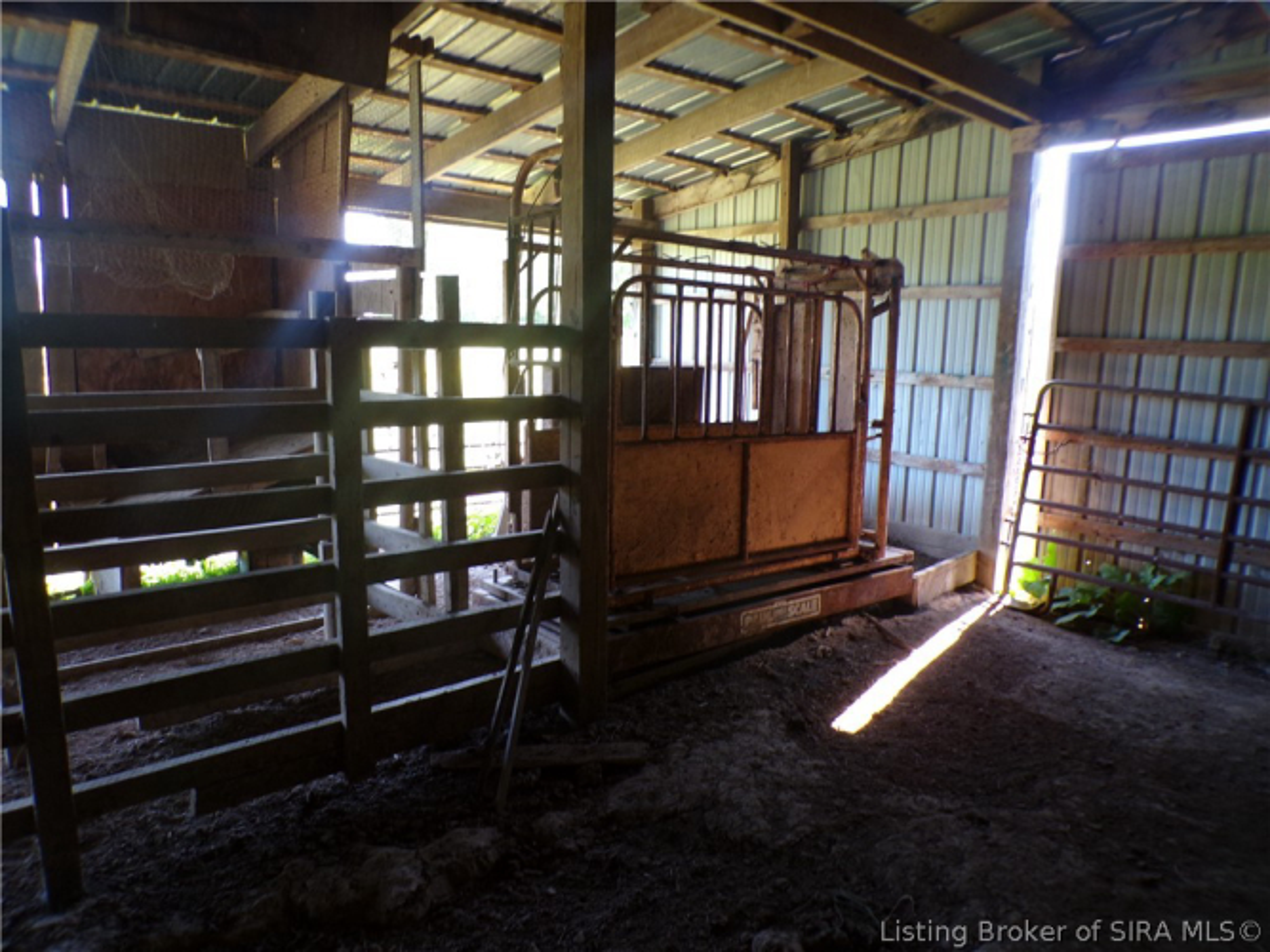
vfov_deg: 56.8
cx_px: 635
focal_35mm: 24
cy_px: 476
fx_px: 880
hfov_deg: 71.6
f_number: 3
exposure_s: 1/34
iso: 172
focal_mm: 4.3
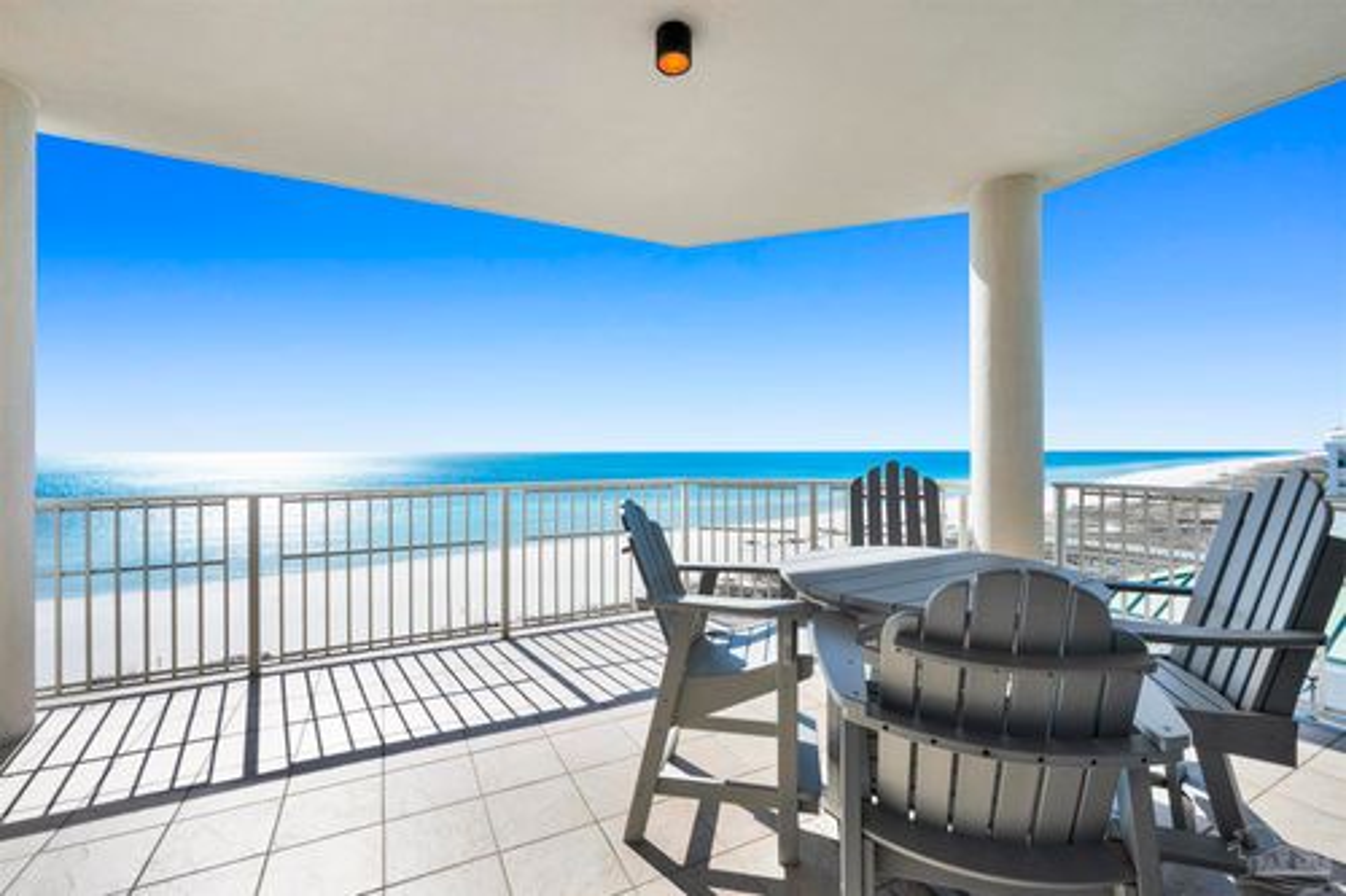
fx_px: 561
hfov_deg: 100.4
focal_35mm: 15
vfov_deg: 77.3
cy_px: 448
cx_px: 673
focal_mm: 15
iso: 500
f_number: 11
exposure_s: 1/500
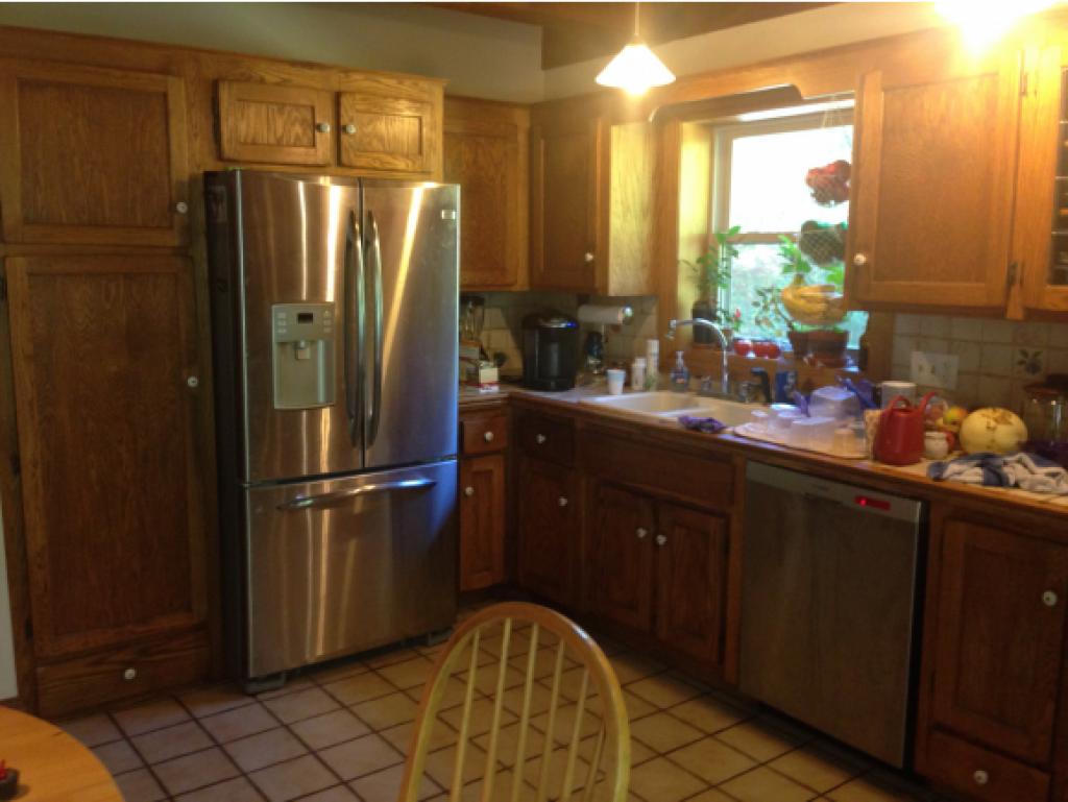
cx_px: 534
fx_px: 1019
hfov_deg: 55.3
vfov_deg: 43.0
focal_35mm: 33
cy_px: 401
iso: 200
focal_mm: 4.12
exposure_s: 1/20
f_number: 2.4
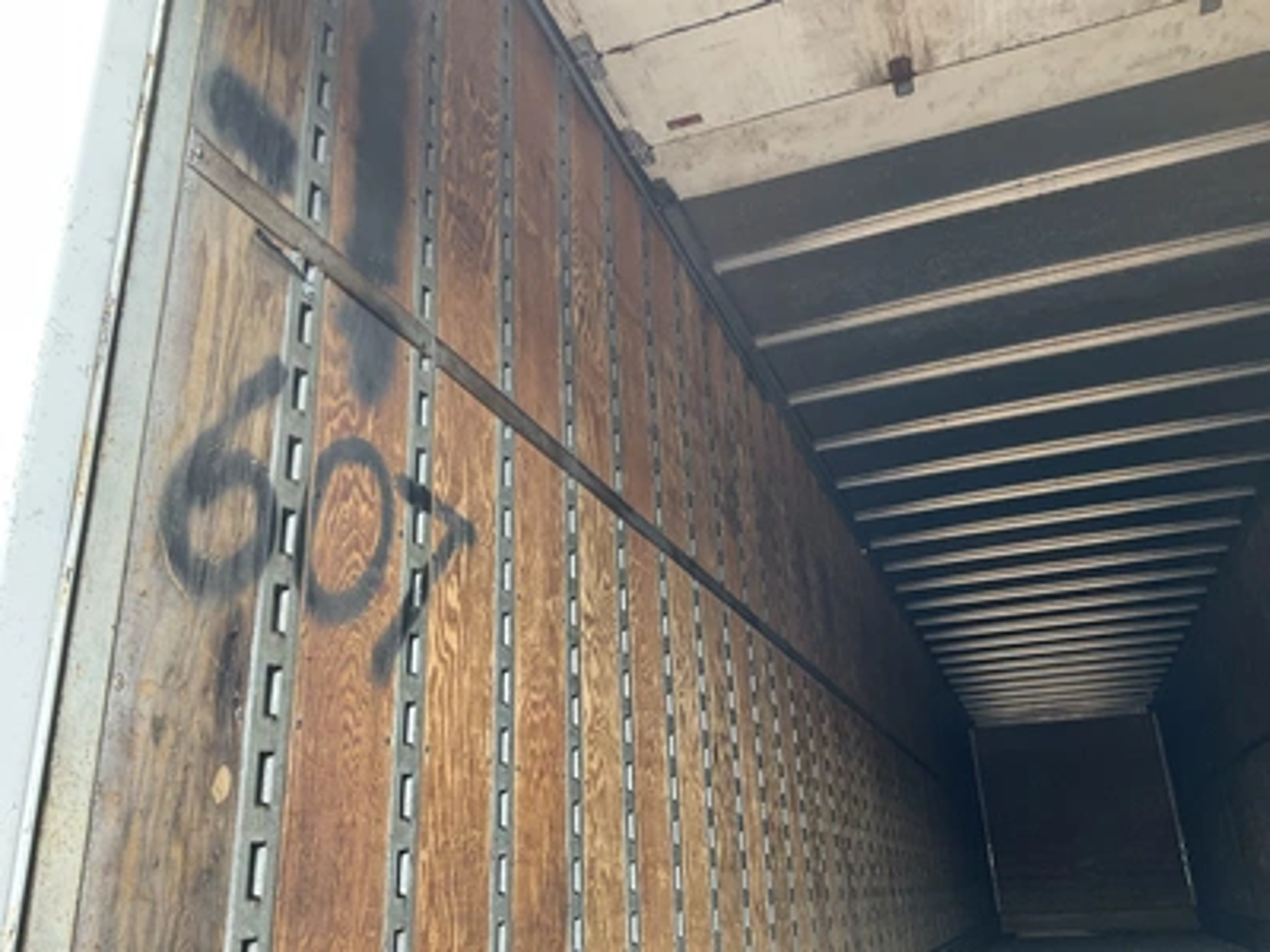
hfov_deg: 61.7
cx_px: 635
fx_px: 1064
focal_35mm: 29
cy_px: 476
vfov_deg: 48.2
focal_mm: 3
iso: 50
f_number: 1.8
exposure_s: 1/122
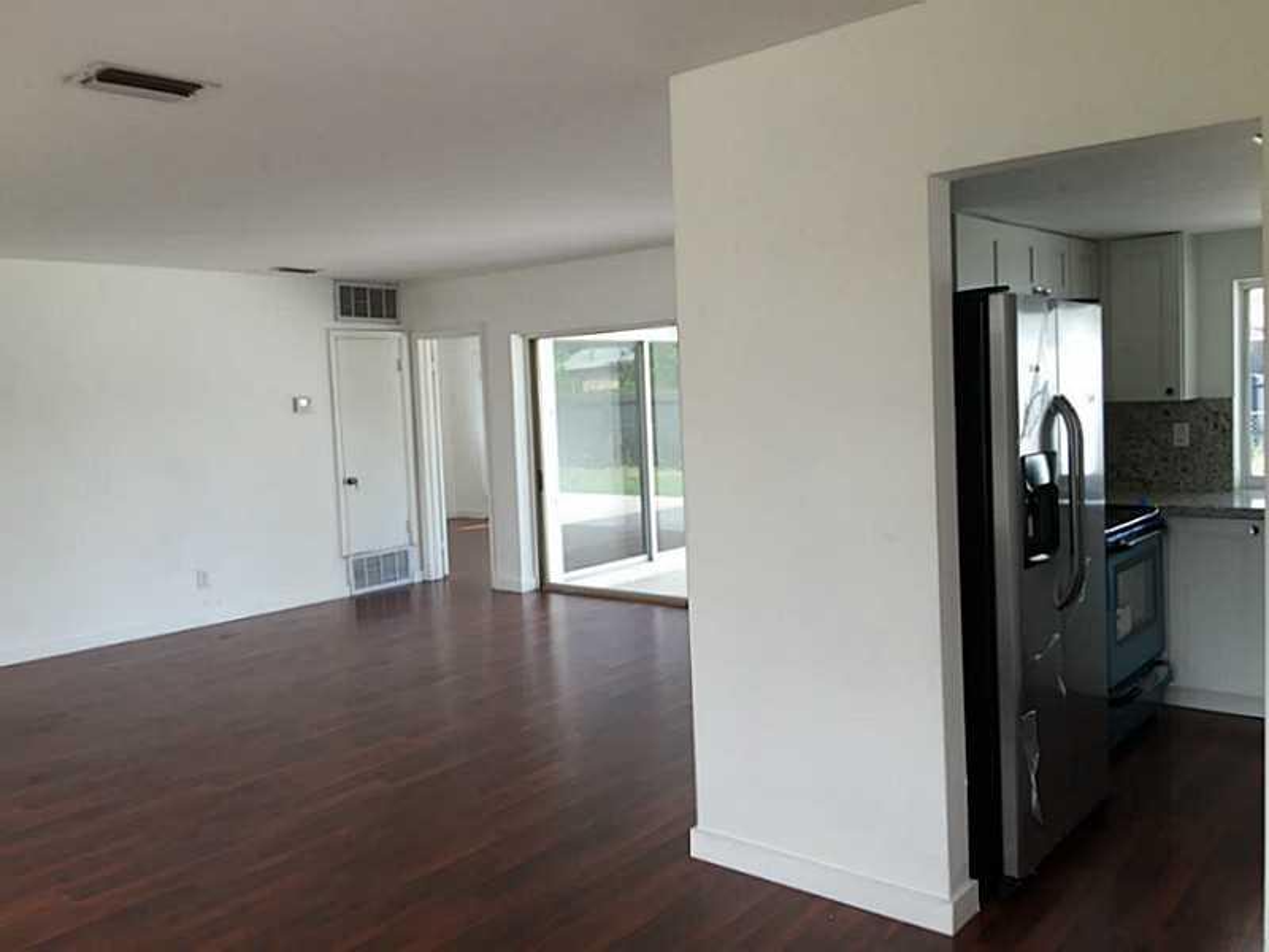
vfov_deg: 48.2
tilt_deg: -3.7
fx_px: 1063
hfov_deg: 61.7
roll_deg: +1.9
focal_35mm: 29
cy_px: 476
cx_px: 634
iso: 40
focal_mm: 4.15
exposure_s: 1/120
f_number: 2.2
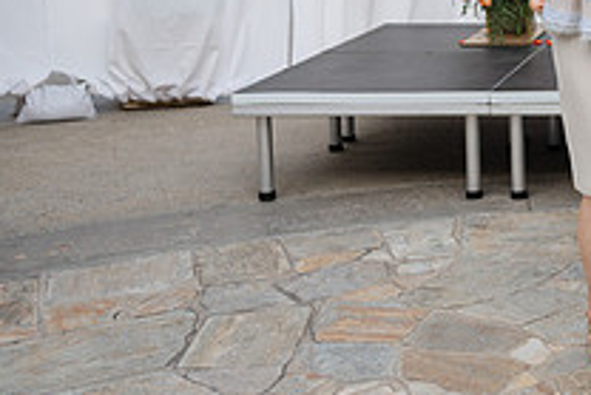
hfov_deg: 23.3
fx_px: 1281
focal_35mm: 78
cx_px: 747
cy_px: -60
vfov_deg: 16.9
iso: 100
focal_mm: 28
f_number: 4
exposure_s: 1/125
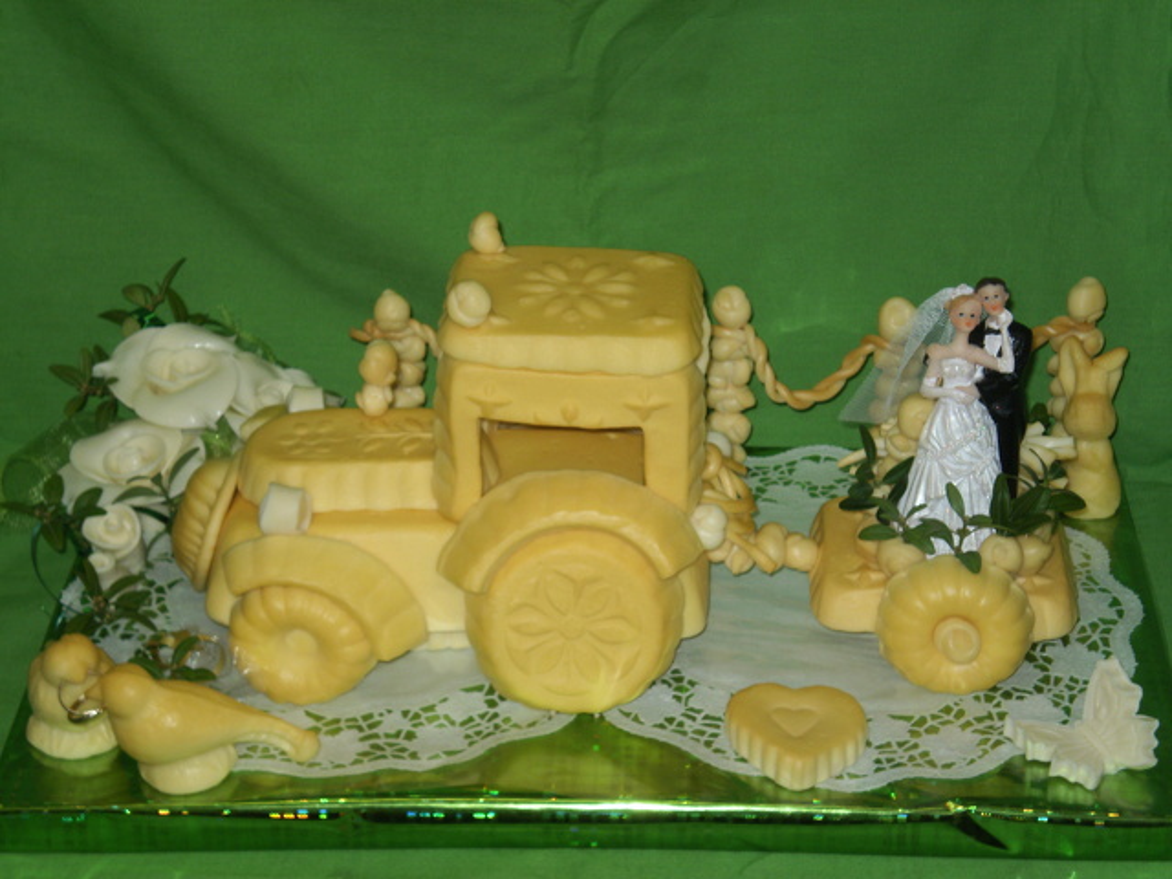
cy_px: 440
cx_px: 586
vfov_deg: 17.2
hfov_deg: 22.8
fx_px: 2912
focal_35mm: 86
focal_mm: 14.3
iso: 100
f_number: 5.1
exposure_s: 1/50
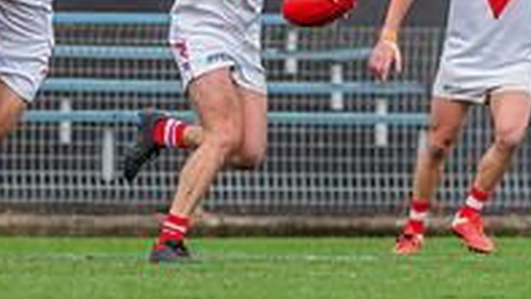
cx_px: 254
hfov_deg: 1.2
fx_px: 24622
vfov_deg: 0.7
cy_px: -53
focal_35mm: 1748
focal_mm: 450
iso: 900
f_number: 6
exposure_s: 1/1600
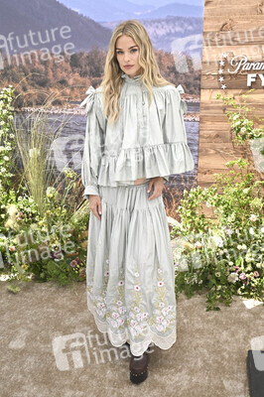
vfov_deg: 53.2
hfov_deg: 36.8
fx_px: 397
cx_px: 132
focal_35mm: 36
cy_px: 198
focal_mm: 36
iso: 250
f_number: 8
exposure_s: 1/320
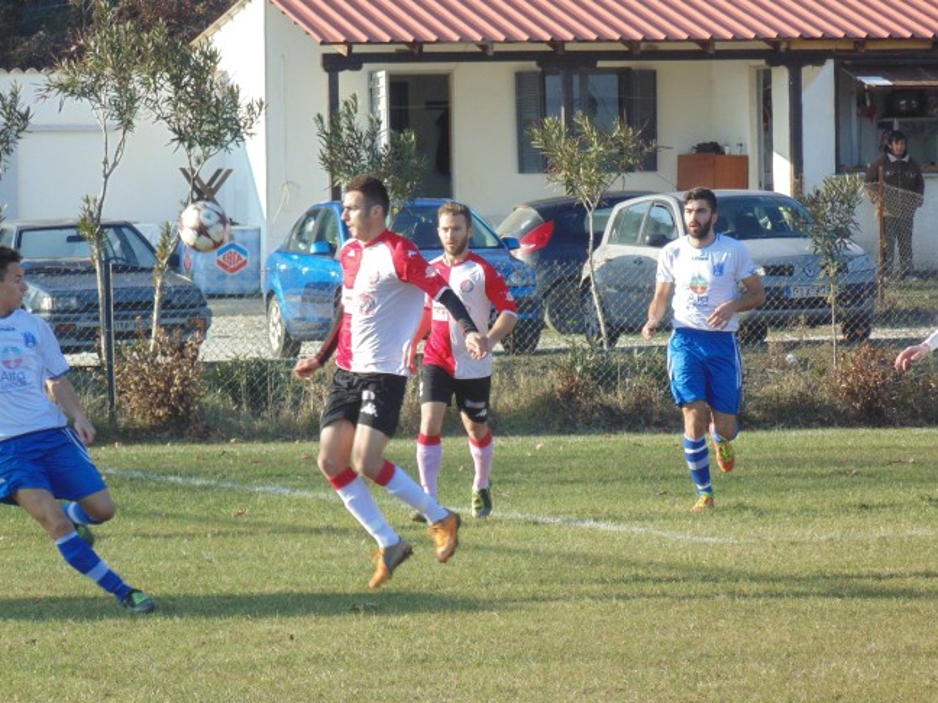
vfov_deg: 5.2
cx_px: 462
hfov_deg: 7.0
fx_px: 7723
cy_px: 354
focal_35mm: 285
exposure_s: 1/250
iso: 160
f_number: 5.8
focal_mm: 50.1
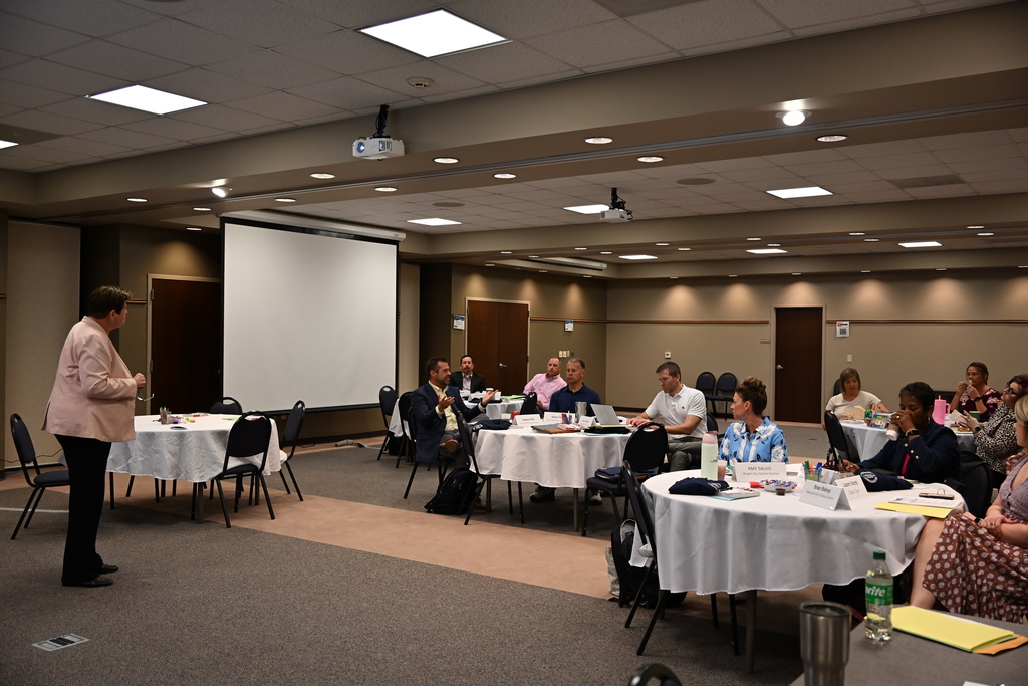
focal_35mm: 33
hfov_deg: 57.2
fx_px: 942
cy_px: 343
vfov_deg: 40.0
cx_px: 514
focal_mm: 33
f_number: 4.2
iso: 1250
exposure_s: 1/125
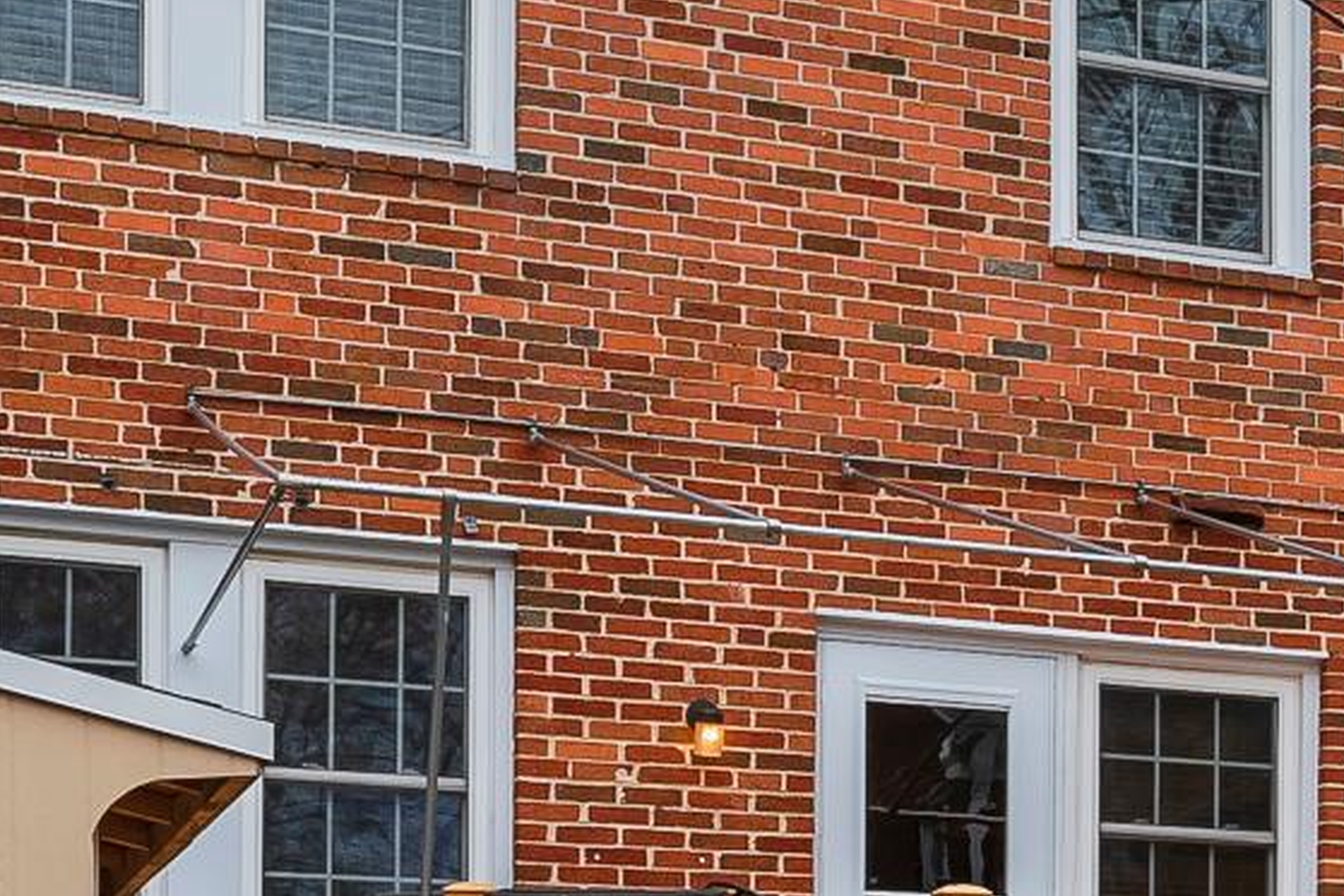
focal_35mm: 88
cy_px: 813
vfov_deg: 15.4
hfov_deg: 22.3
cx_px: 1342
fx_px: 3286
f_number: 16
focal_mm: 24
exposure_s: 1/160
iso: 320
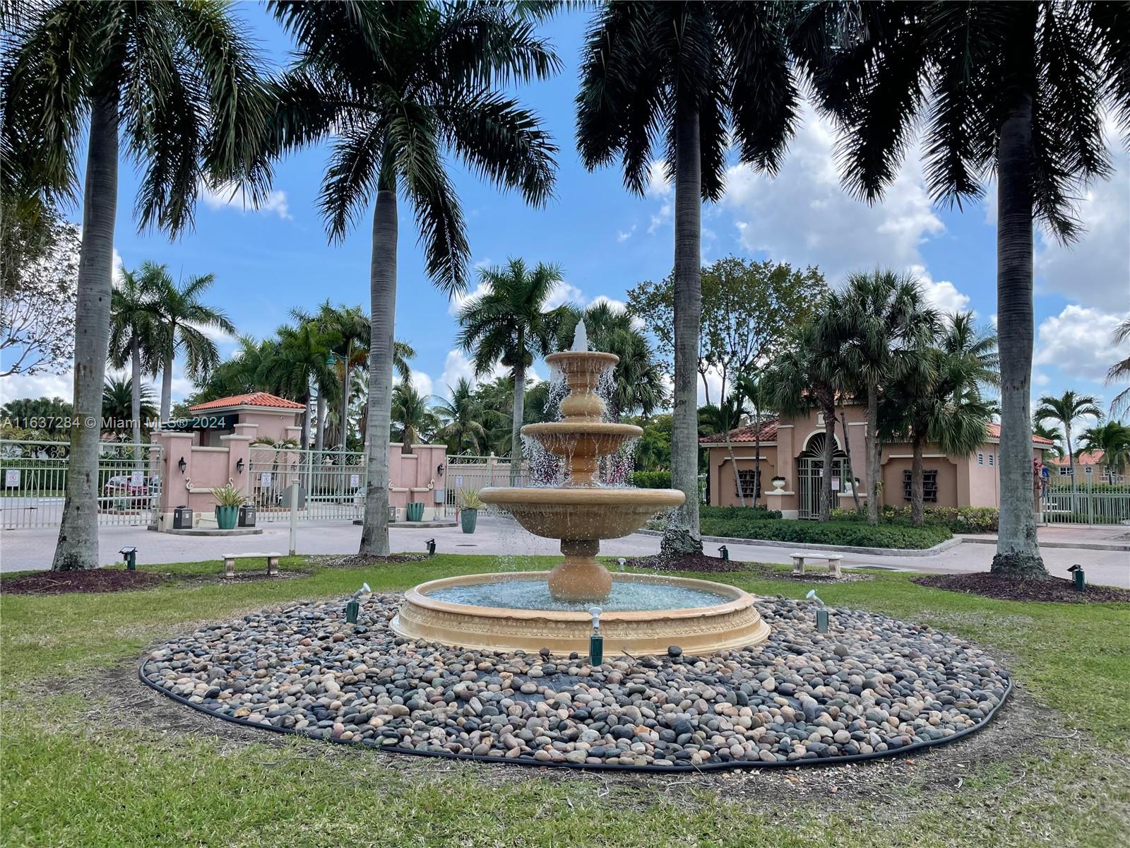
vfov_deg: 53.1
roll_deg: -0.5
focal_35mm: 26
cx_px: 565
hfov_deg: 67.3
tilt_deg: +4.4
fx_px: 849
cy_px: 424
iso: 32
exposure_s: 1/2353
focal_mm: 4.2
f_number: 1.6
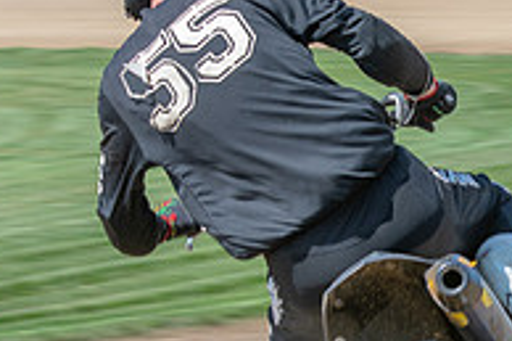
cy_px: 296
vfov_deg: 4.0
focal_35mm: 346
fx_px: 4917
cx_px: 577
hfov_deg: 5.9
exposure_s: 1/250
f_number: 8
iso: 200
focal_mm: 70
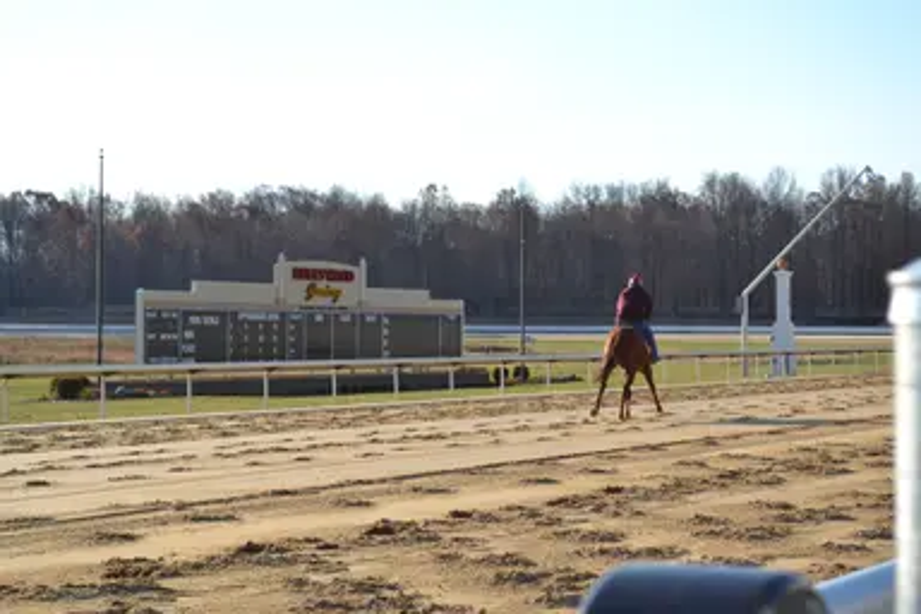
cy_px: 307
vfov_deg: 16.6
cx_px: 460
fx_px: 2110
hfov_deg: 24.6
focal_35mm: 82
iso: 100
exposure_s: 1/200
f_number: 8
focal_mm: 55
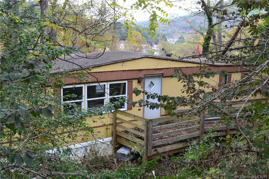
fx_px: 325
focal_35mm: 44
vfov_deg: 30.8
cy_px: 90
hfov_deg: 45.0
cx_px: 134
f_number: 8
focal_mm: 29
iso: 400
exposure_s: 1/50
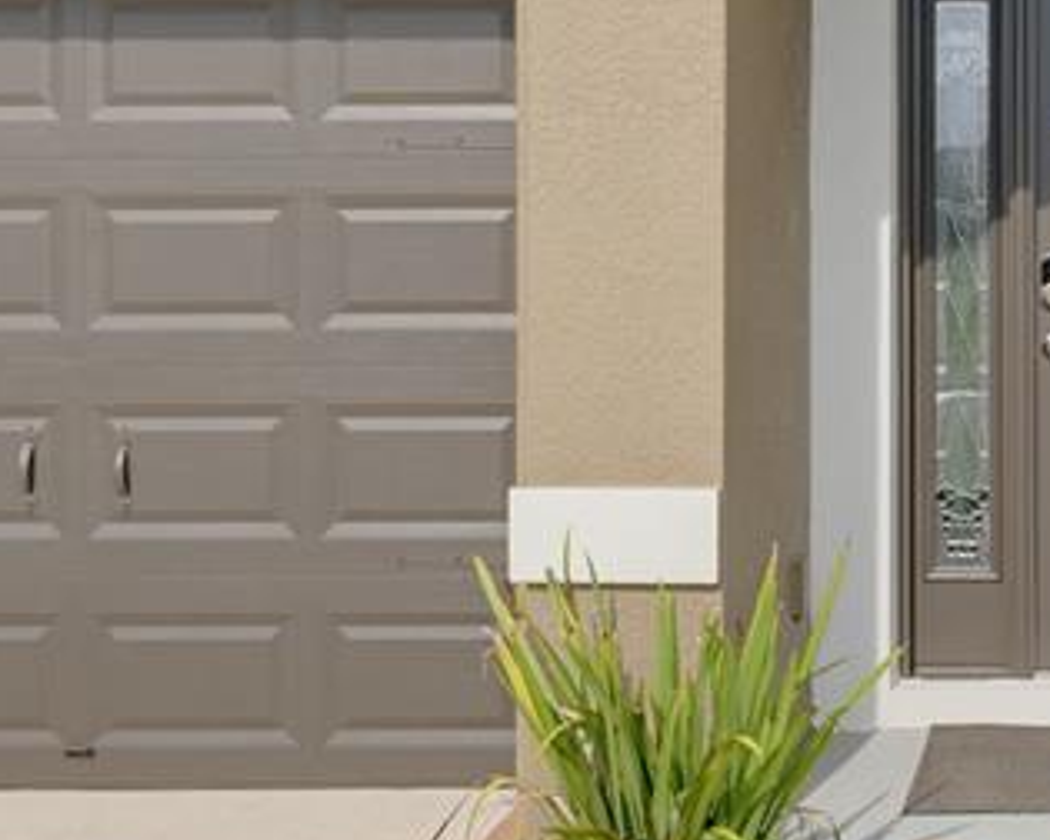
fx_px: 2082
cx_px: 1153
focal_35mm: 67
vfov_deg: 22.4
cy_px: 147
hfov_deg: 26.1
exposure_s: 1/800
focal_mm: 22
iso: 500
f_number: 13
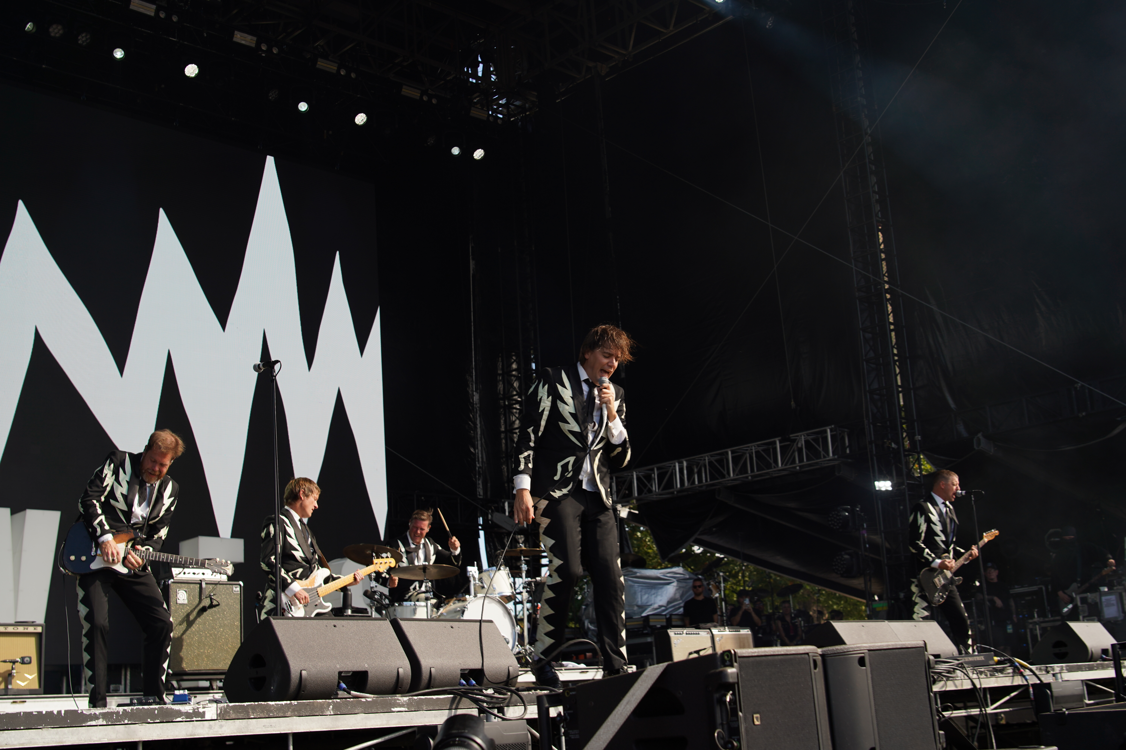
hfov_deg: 47.4
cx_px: 563
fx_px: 1282
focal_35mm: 41
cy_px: 375
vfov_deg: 32.6
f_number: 6.3
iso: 100
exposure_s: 1/250
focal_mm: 41
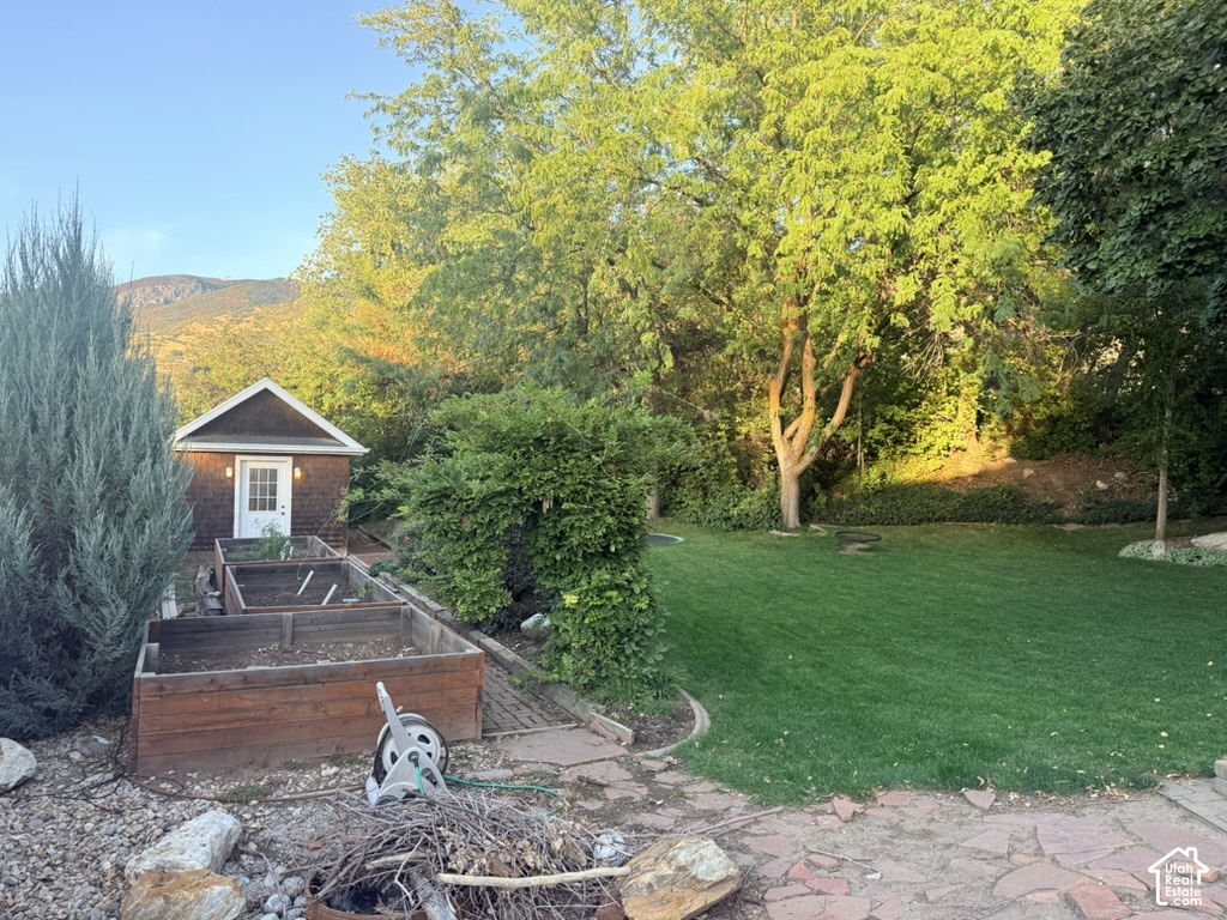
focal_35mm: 24
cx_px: 614
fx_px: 851
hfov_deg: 71.6
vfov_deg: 56.8
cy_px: 460
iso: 100
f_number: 1.78
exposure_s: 1/263
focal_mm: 6.76
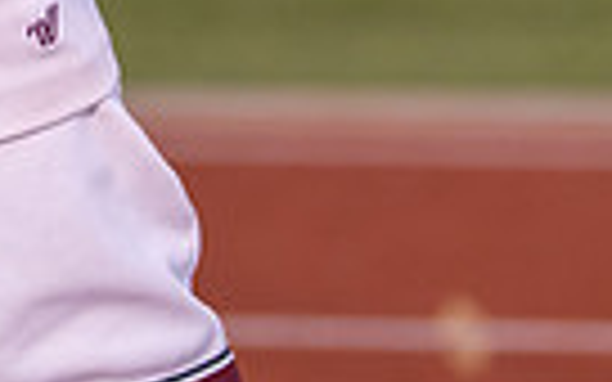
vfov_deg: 4.5
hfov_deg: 7.3
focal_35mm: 283
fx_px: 4720
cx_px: -262
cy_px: -514
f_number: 1.2
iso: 400
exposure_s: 1/1000
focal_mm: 50
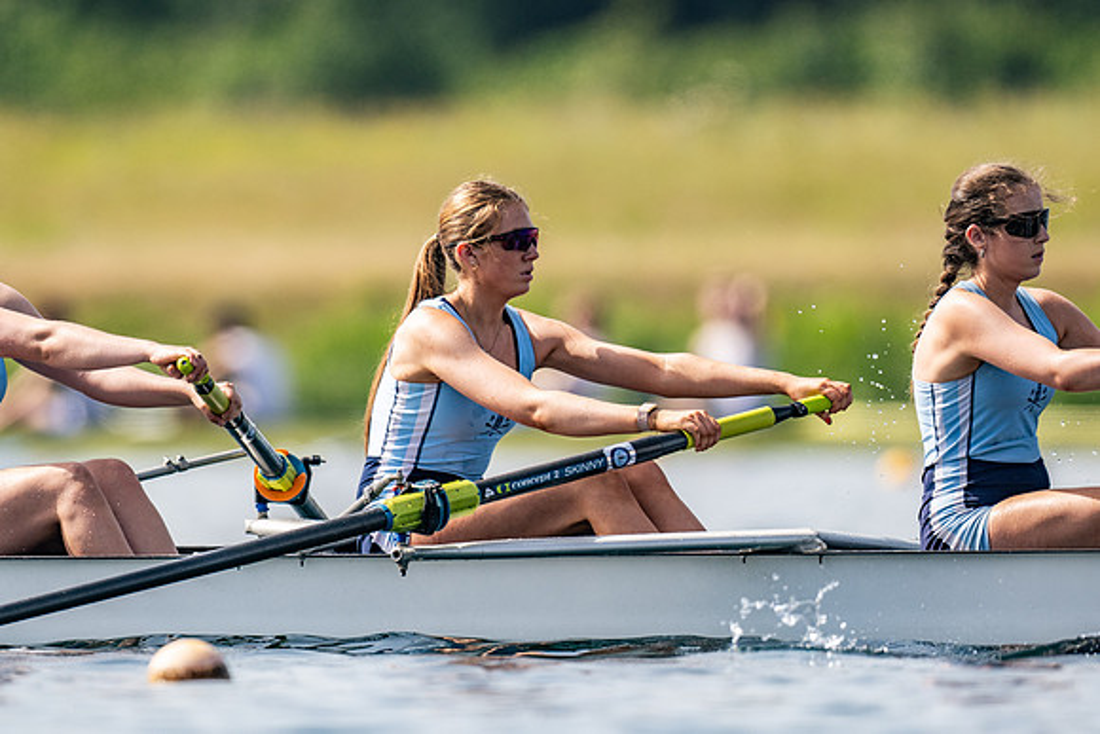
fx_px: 27519
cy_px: 367
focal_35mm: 900
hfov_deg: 2.3
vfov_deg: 1.5
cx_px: 550
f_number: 4
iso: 180
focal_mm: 600
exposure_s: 1/2500
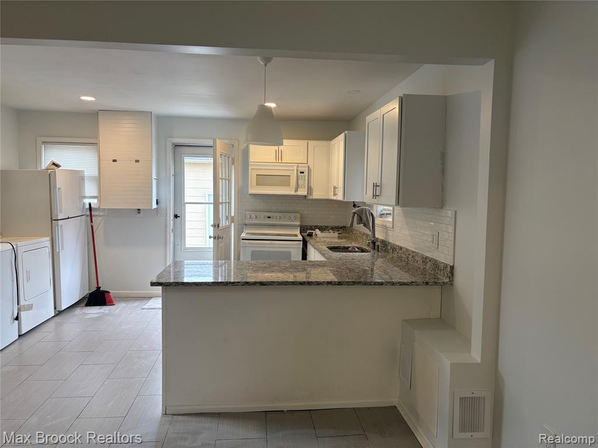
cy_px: 224
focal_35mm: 26
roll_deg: -0.5
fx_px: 449
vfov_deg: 53.1
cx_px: 299
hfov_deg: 67.3
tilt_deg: -3.4
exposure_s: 1/137
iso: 100
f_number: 1.6
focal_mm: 5.96
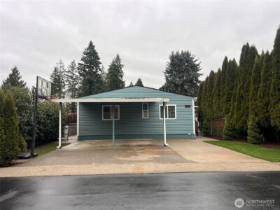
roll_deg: -0.5
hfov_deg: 67.3
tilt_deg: +3.0
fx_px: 210
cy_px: 105
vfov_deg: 53.1
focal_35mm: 26
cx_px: 140
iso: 50
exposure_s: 1/450
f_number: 1.5
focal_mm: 5.7
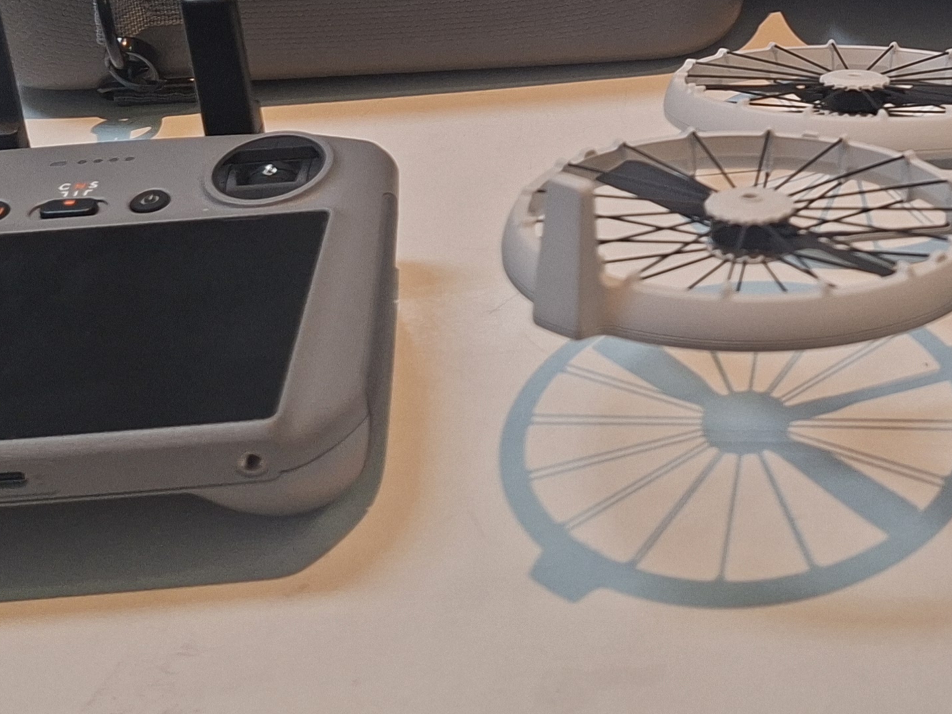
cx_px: 849
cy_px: -207
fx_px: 1760
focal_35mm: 64
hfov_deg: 29.1
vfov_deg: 20.9
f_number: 1.8
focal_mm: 5.54
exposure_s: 1/100
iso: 64
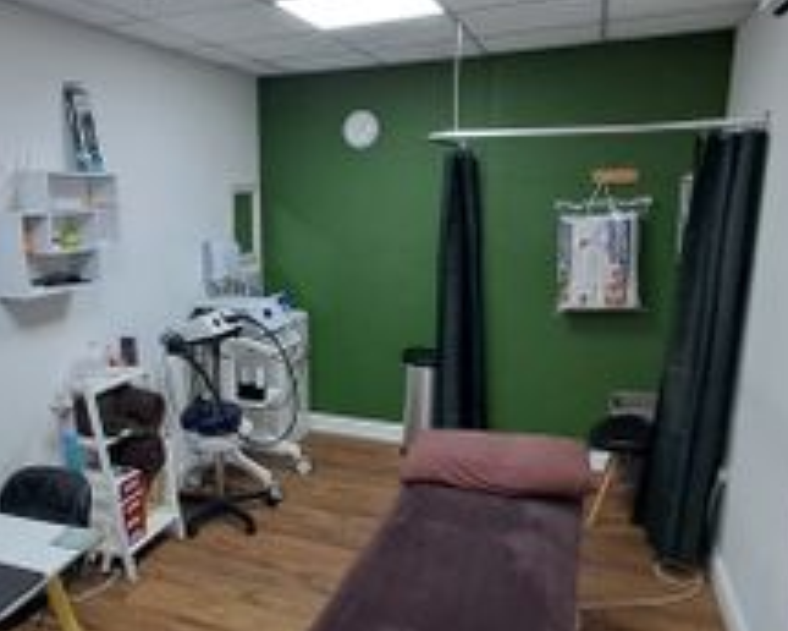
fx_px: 676
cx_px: 253
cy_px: 334
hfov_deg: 58.9
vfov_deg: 49.9
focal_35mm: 29
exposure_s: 1/50
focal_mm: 1.64
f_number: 2.2
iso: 80
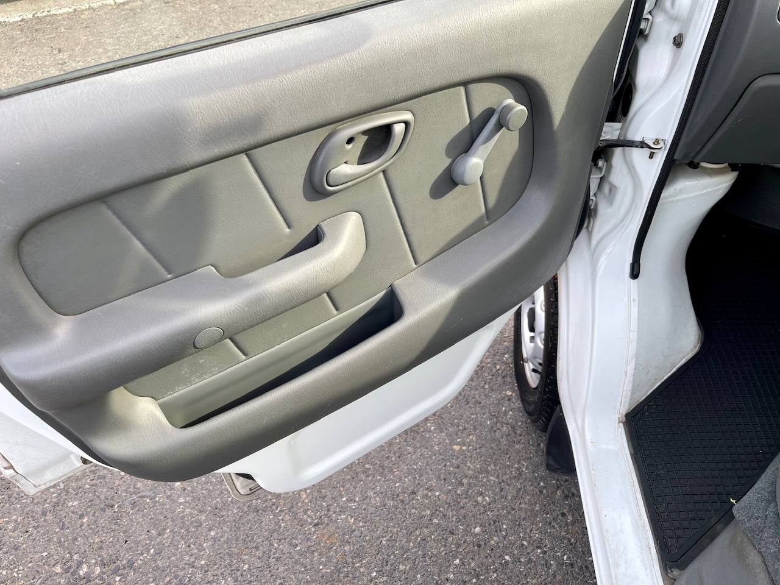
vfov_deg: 54.9
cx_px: 390
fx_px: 563
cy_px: 292
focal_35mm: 25
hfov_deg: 69.4
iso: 32
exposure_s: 1/221
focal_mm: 5.1
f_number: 1.6
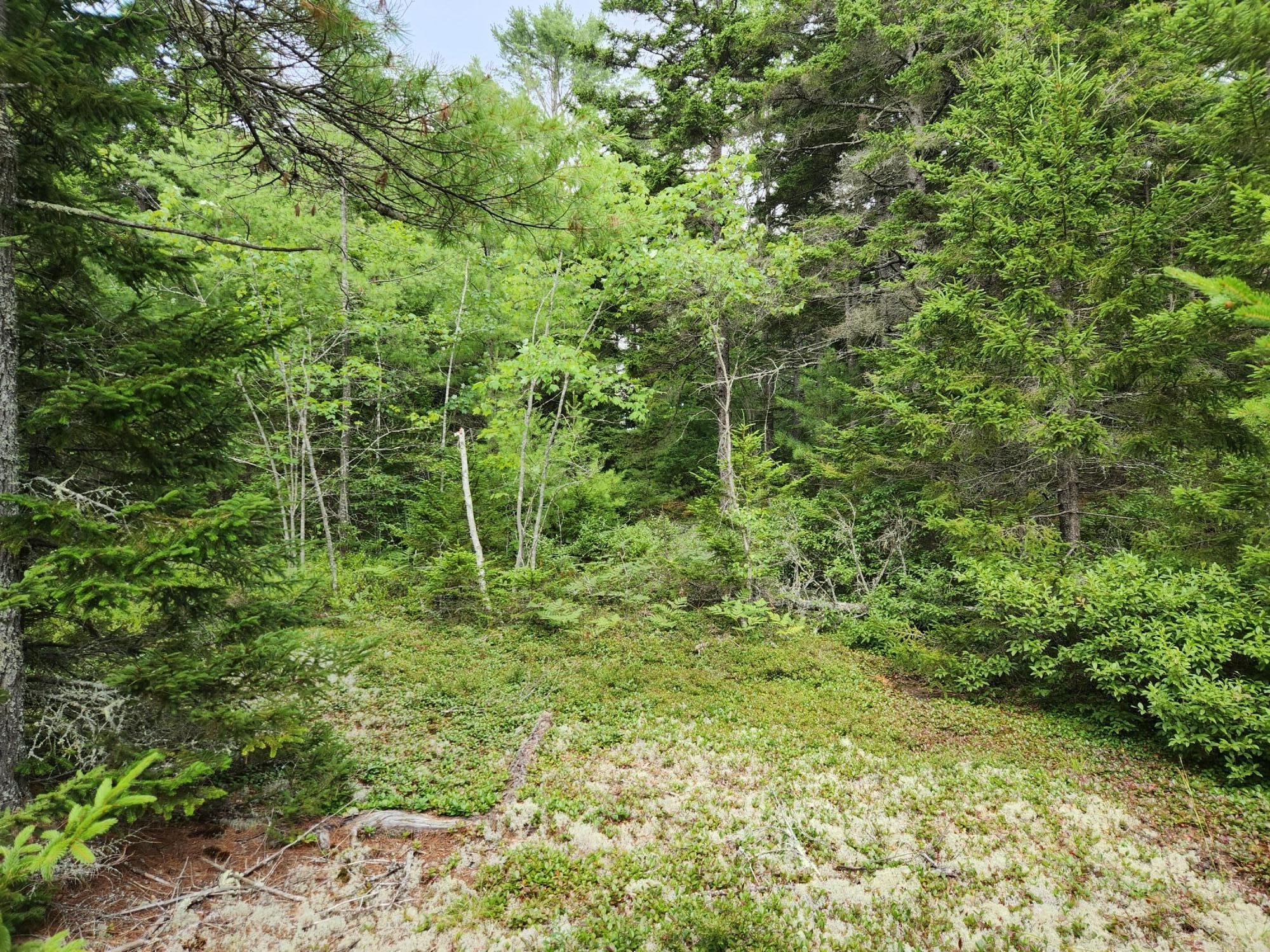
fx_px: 844
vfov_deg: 58.9
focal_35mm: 23
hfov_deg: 73.9
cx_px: 635
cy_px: 476
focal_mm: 5.4
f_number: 1.8
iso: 20
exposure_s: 1/180
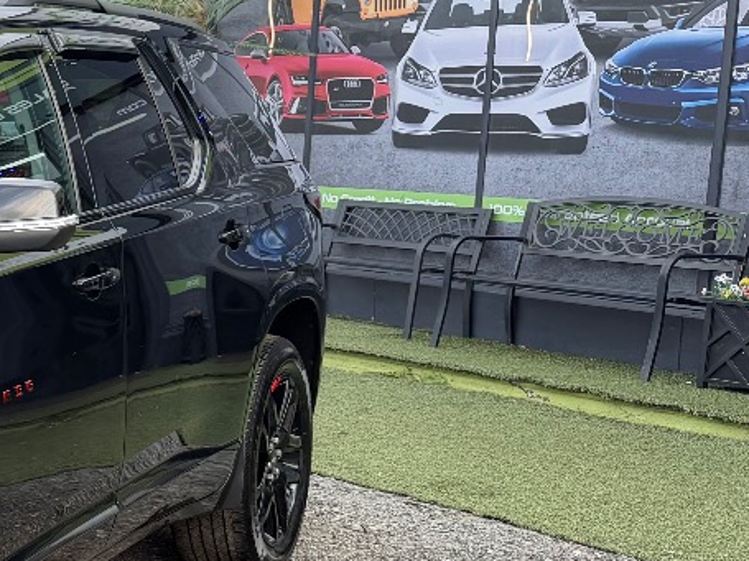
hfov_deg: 21.1
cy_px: 342
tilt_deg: -8.0
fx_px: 1644
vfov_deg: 19.4
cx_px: -418
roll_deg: -0.3
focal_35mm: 76
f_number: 1.78
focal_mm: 6.76
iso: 100
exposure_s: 1/397
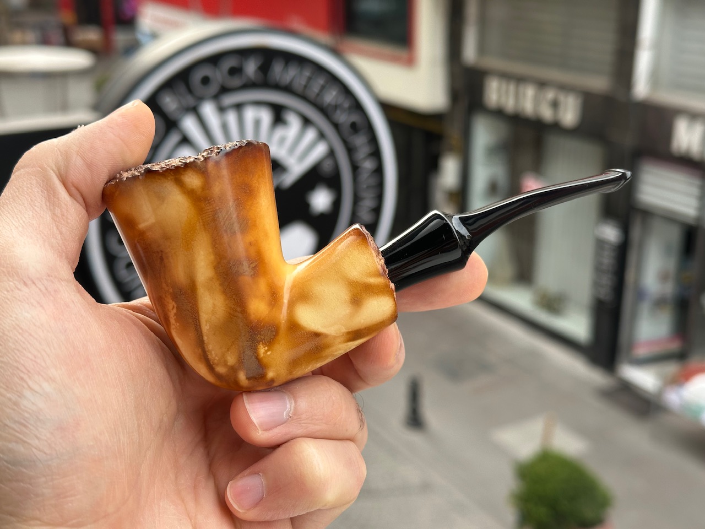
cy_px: 264
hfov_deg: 39.7
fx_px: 978
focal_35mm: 48
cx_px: 352
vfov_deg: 30.3
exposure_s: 1/426
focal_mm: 6.86
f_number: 1.78
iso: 64
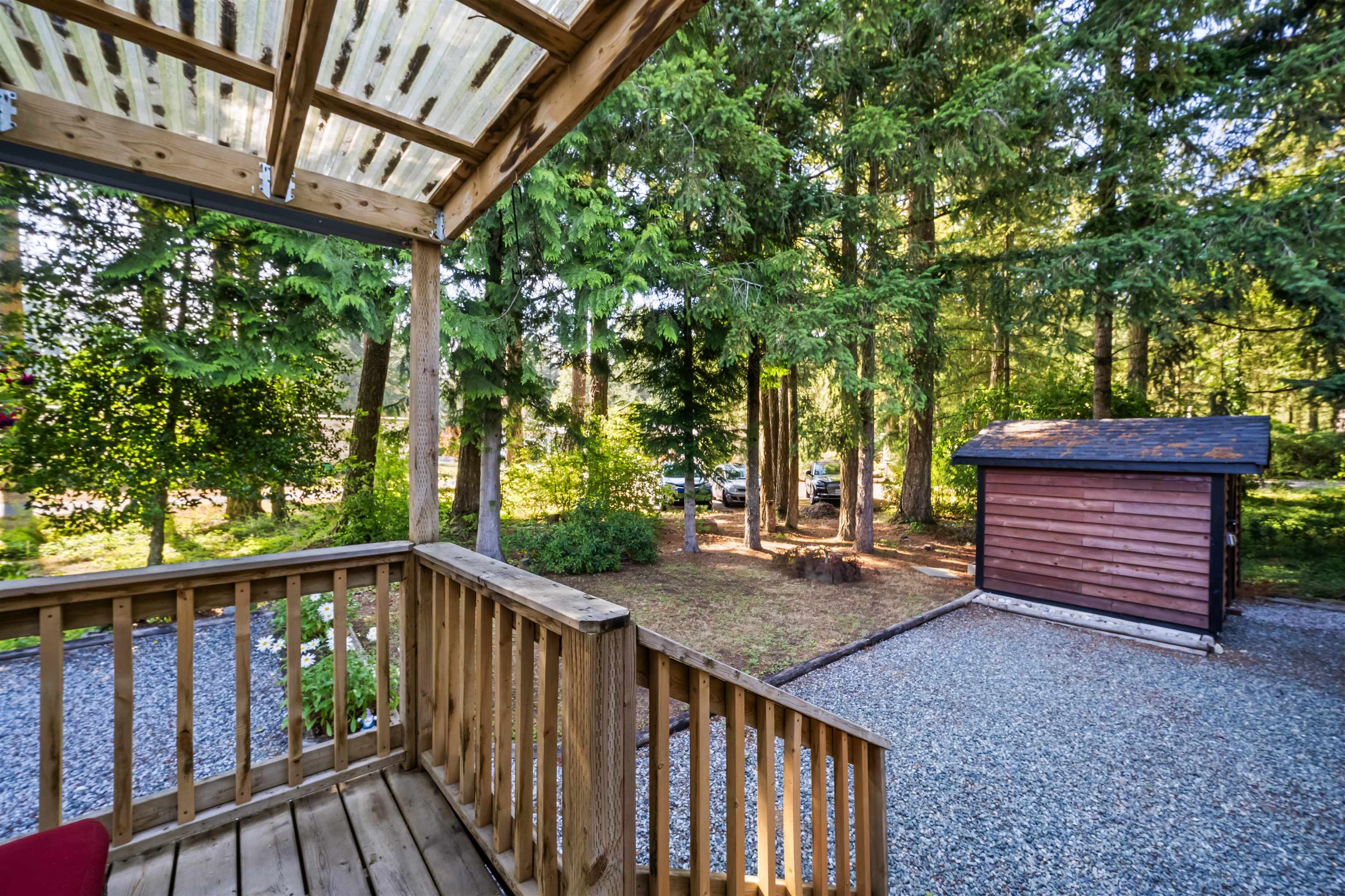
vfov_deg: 83.3
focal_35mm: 14
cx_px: 672
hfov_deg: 106.3
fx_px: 504
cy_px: 448
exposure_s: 1/30
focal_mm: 9
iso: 250
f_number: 9
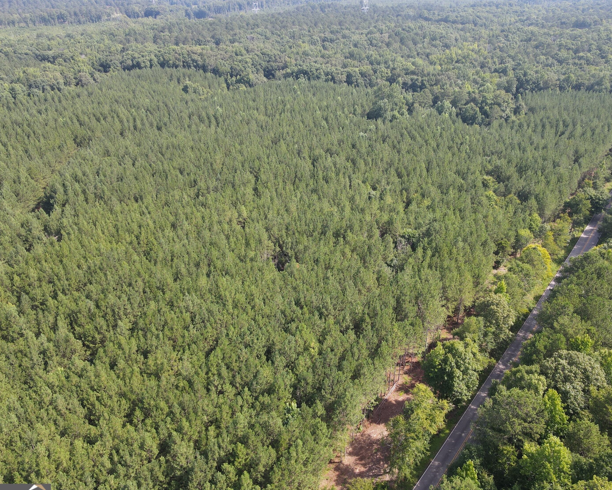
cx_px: 314
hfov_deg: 66.0
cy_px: 254
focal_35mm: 26
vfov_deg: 54.9
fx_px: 471
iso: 100
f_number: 2.8
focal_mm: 4.5
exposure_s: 1/160
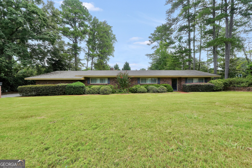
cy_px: 84
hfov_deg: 100.4
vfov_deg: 77.3
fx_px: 105
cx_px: 126
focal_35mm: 15
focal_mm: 10
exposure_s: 1/100
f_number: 7.1
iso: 100
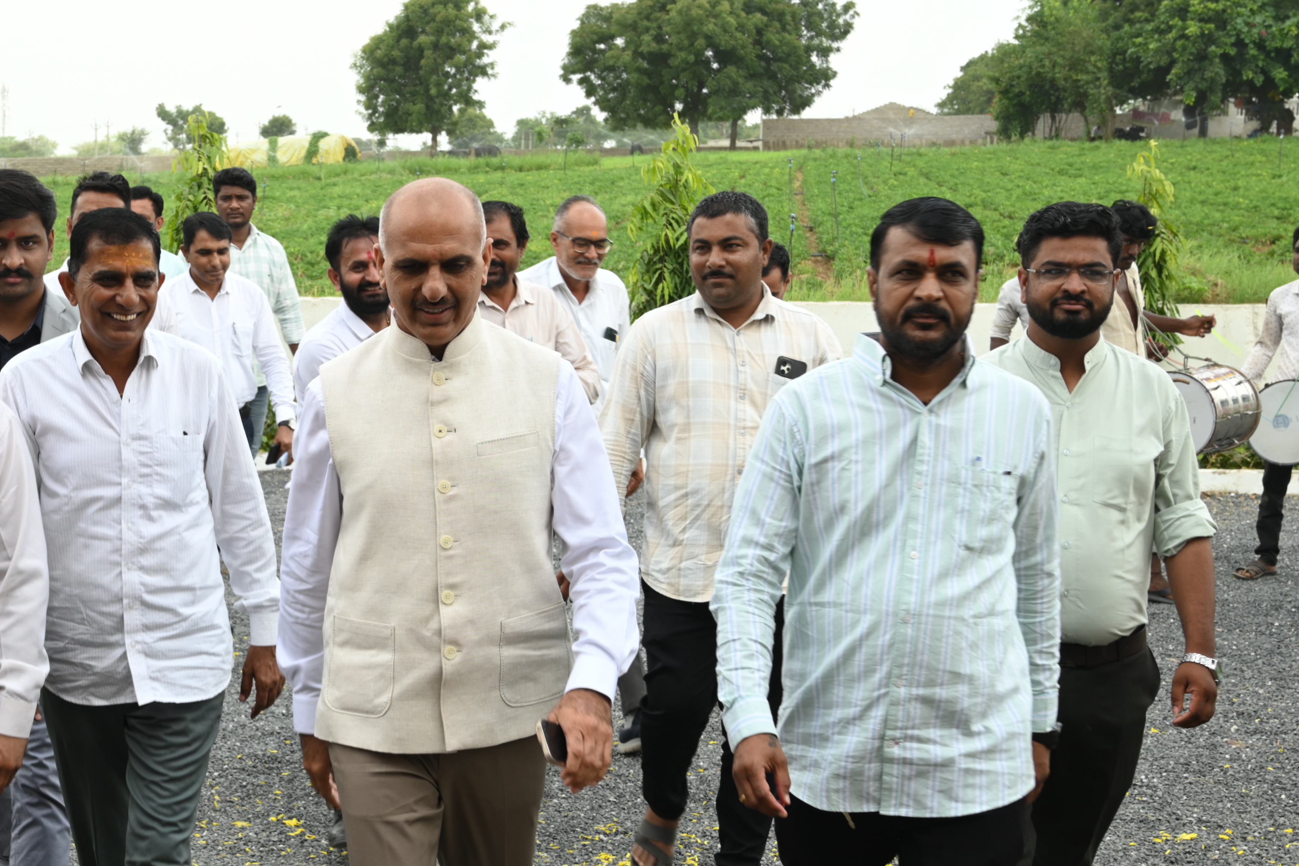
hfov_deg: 31.3
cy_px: 544
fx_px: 2273
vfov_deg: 21.5
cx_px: 307
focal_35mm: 63
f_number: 7.1
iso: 125
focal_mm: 38
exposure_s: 1/125
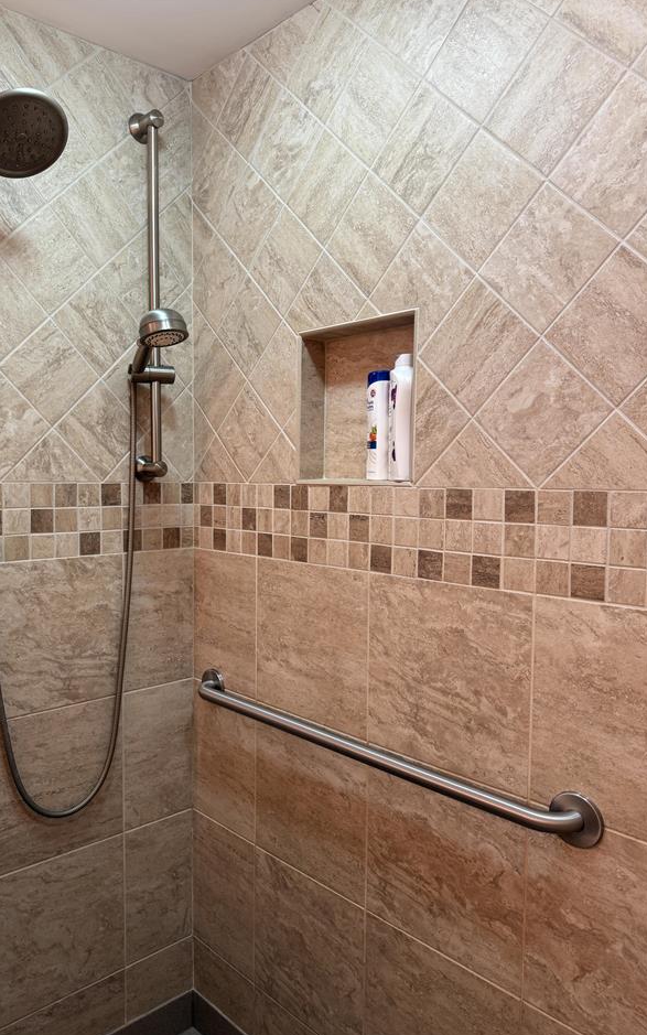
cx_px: 255
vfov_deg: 70.4
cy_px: 521
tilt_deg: -3.2
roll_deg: -0.7
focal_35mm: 26
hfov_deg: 47.3
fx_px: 733
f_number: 1.78
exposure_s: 1/60
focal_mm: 6.76
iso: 125
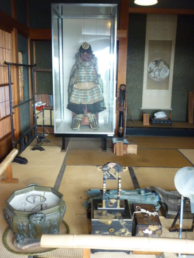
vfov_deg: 55.3
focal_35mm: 33
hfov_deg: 43.0
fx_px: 246
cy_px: 129
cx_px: 97
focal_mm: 5.5
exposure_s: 1/20
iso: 400
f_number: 2.8
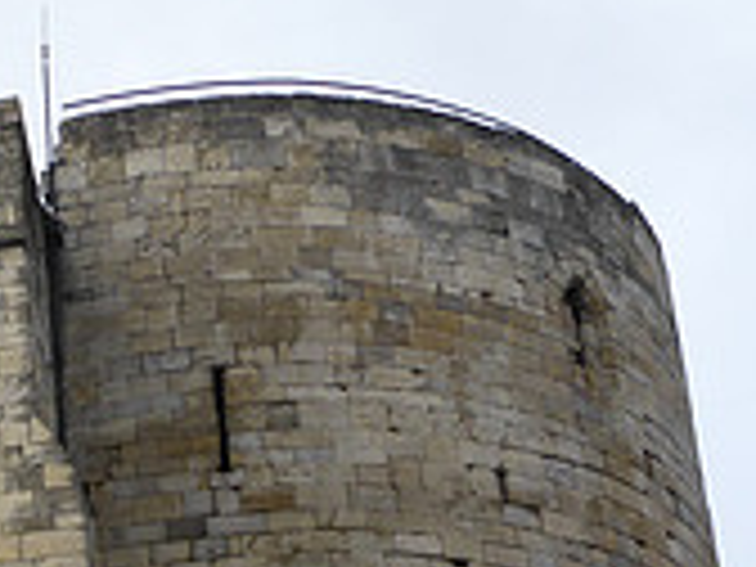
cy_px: 677
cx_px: -202
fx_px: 2337
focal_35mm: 107
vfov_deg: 13.5
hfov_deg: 17.3
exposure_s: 1/250
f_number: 3.6
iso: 100
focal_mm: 5.4
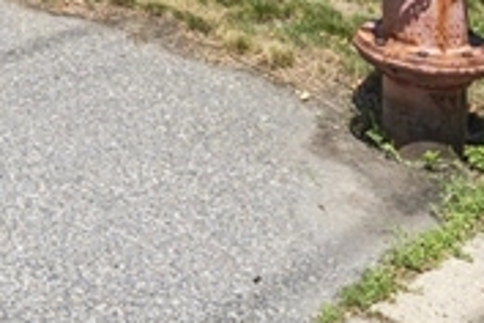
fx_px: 1398
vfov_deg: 10.9
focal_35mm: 104
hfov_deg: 17.8
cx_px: -219
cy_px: -483
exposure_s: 1/640
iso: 320
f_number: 7.1
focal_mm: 18
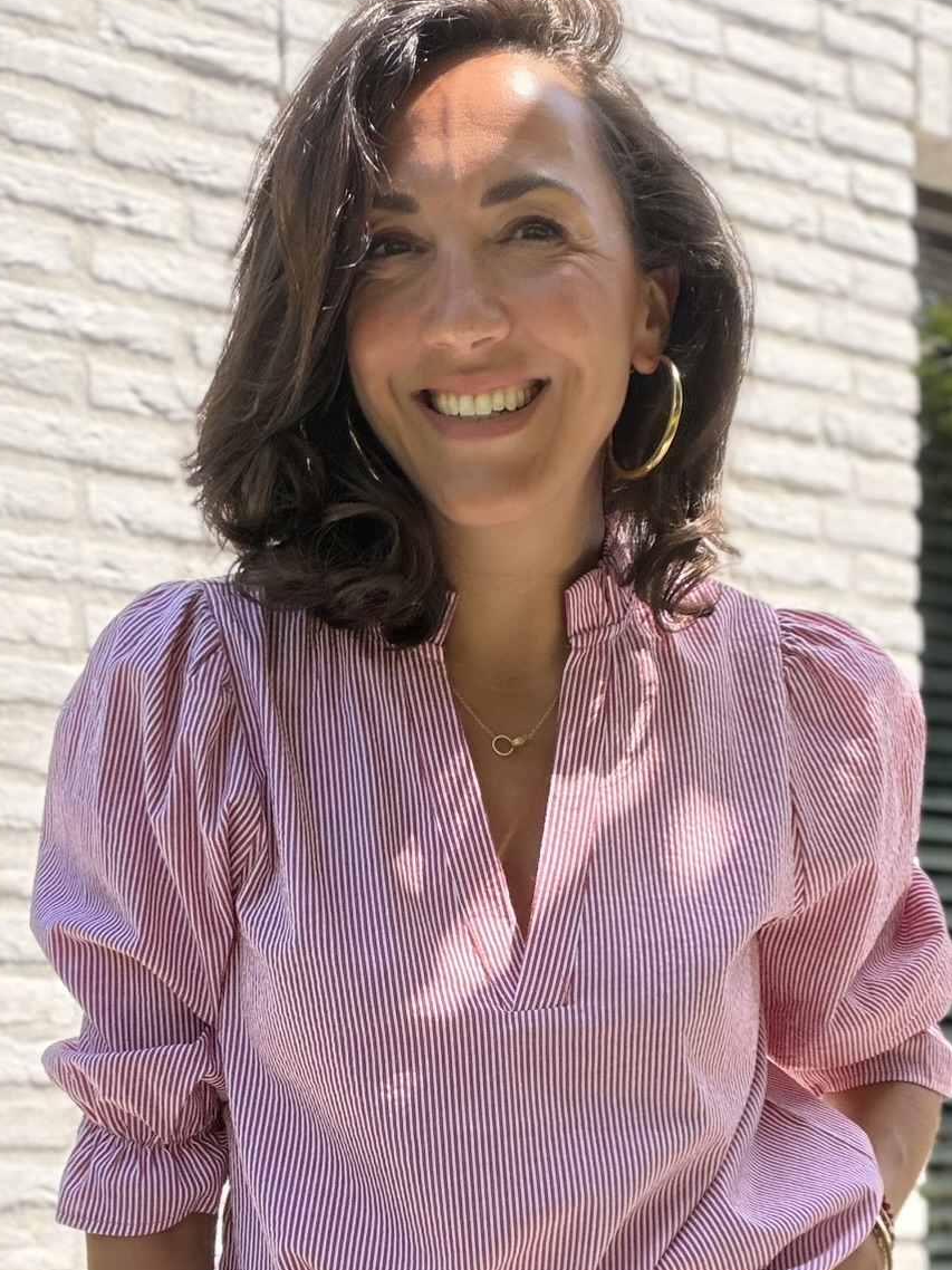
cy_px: 1037
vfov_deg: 34.3
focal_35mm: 54
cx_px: 527
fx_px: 1981
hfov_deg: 27.0
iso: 40
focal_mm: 2.71
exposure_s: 1/435
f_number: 1.9
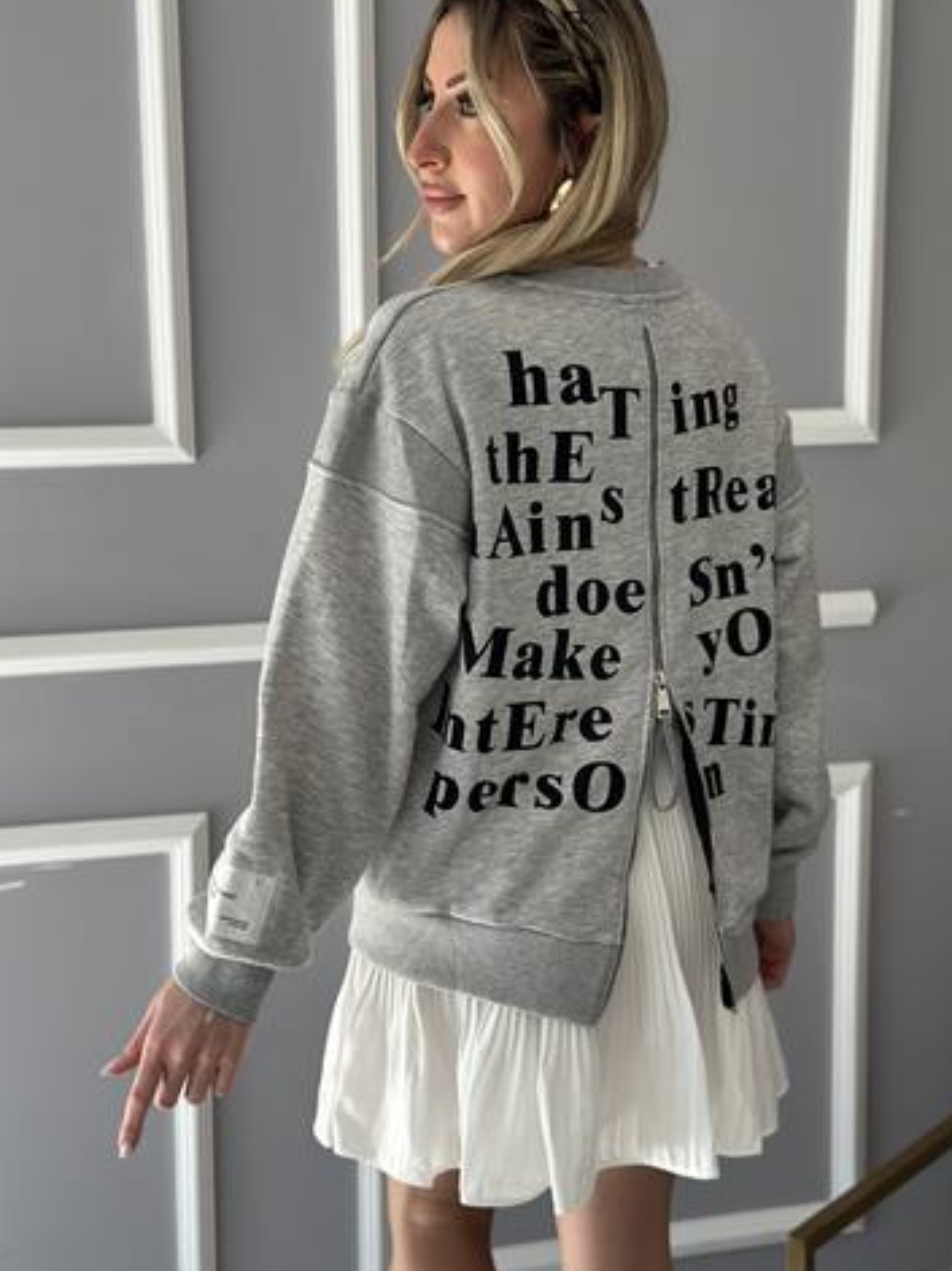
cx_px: 502
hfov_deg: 27.5
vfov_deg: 36.2
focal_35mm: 53
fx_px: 1944
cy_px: 586
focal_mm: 6.86
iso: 80
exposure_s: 1/205
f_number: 1.78
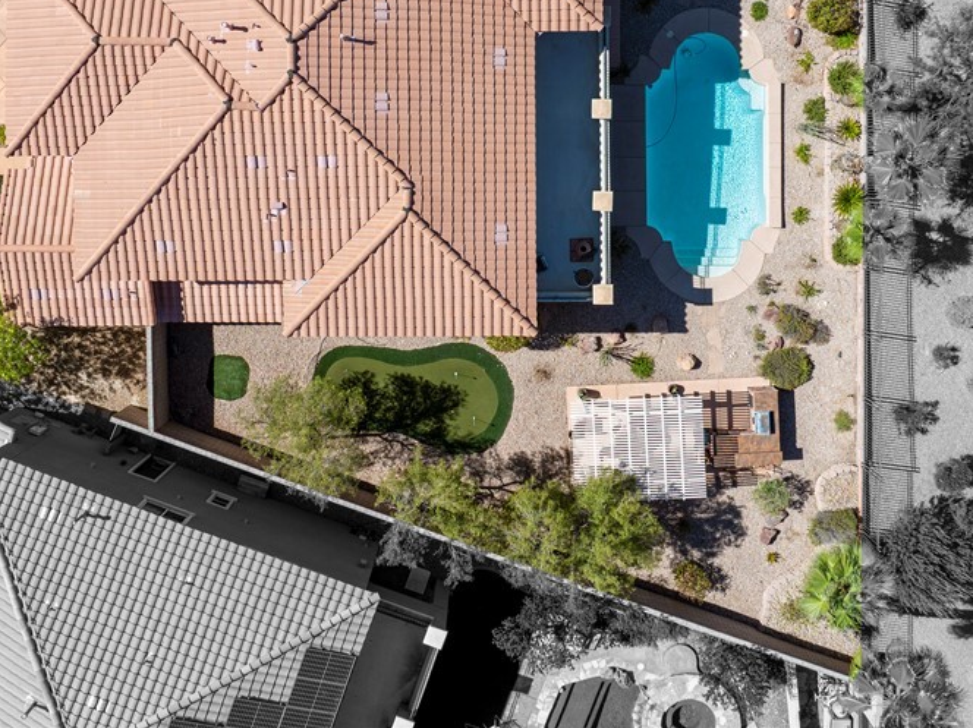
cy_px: 168
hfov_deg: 50.2
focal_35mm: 37
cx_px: 489
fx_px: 1039
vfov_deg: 37.5
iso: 100
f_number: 2.8
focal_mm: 12.29
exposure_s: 1/200
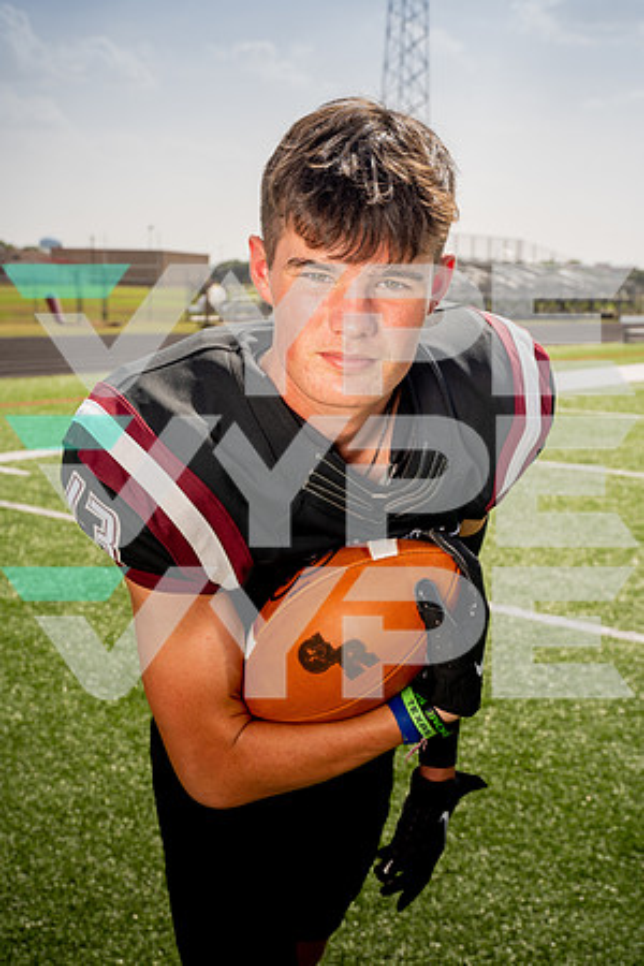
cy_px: 483
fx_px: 1181
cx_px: 322
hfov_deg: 30.5
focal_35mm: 44
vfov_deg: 44.5
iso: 100
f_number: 8
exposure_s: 1/250
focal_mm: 44
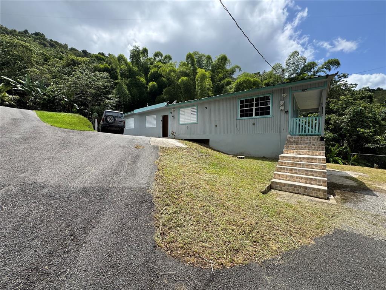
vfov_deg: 85.7
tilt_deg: -1.8
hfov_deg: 102.1
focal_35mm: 14
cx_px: 193
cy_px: 145
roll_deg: -1.1
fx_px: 156
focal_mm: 2.22
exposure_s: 1/1299
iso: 50
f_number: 2.2
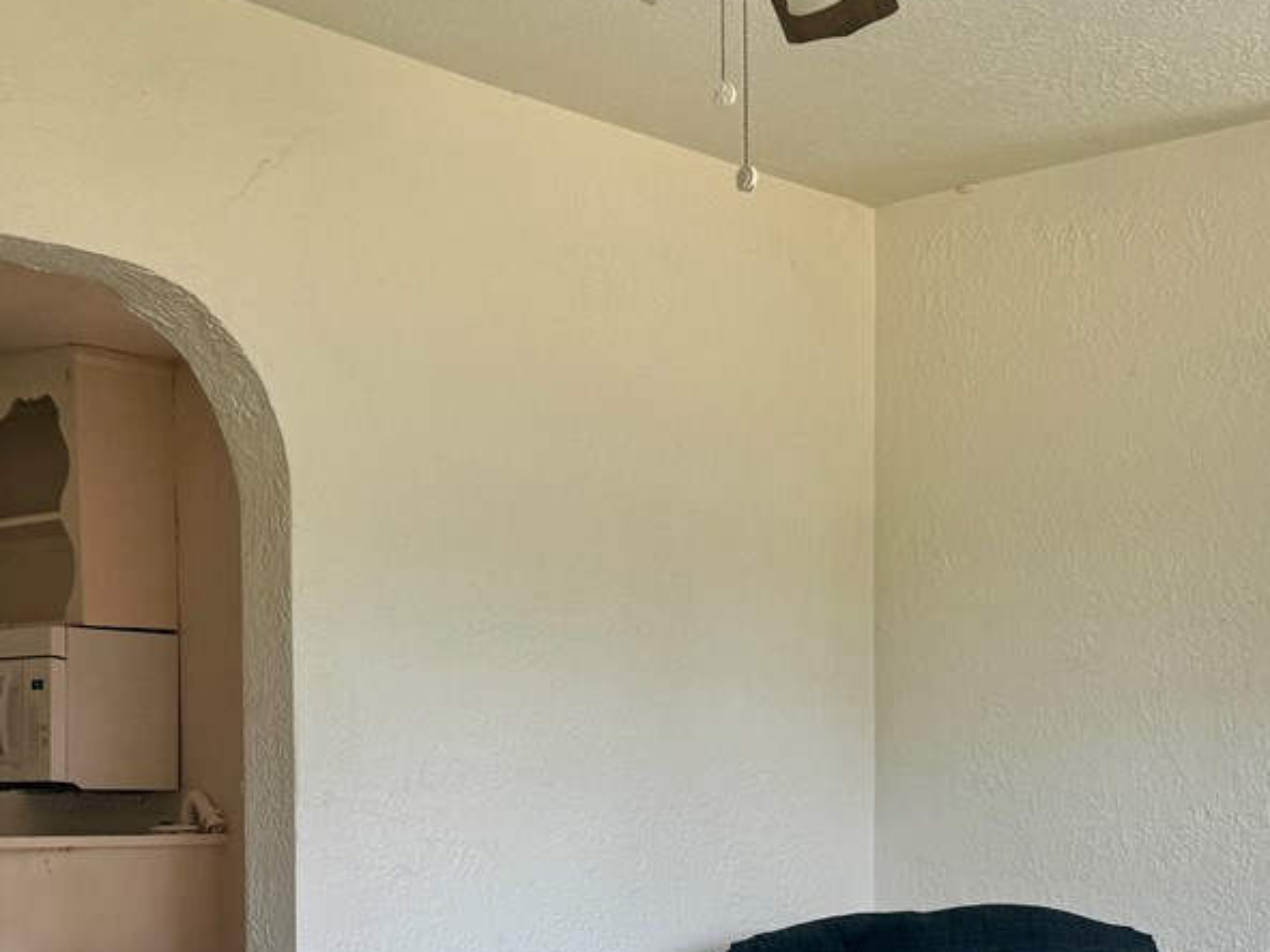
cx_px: 636
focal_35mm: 65
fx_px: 2384
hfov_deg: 29.8
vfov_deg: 22.1
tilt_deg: -0.2
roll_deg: +0.0
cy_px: 845
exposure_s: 1/121
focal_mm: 6.76
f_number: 1.78
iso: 80
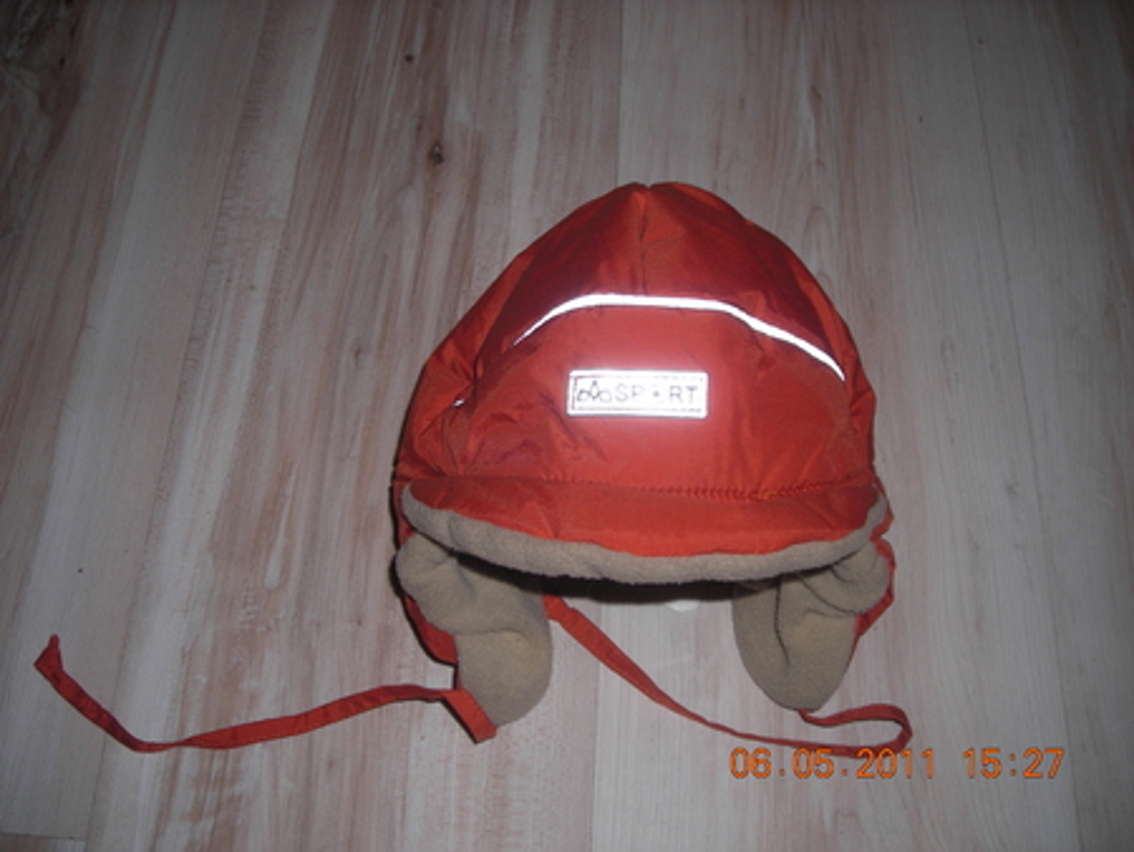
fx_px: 1246
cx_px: 567
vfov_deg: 37.8
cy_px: 426
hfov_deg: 49.0
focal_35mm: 38
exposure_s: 1/60
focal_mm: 6.3
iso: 50
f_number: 3.2
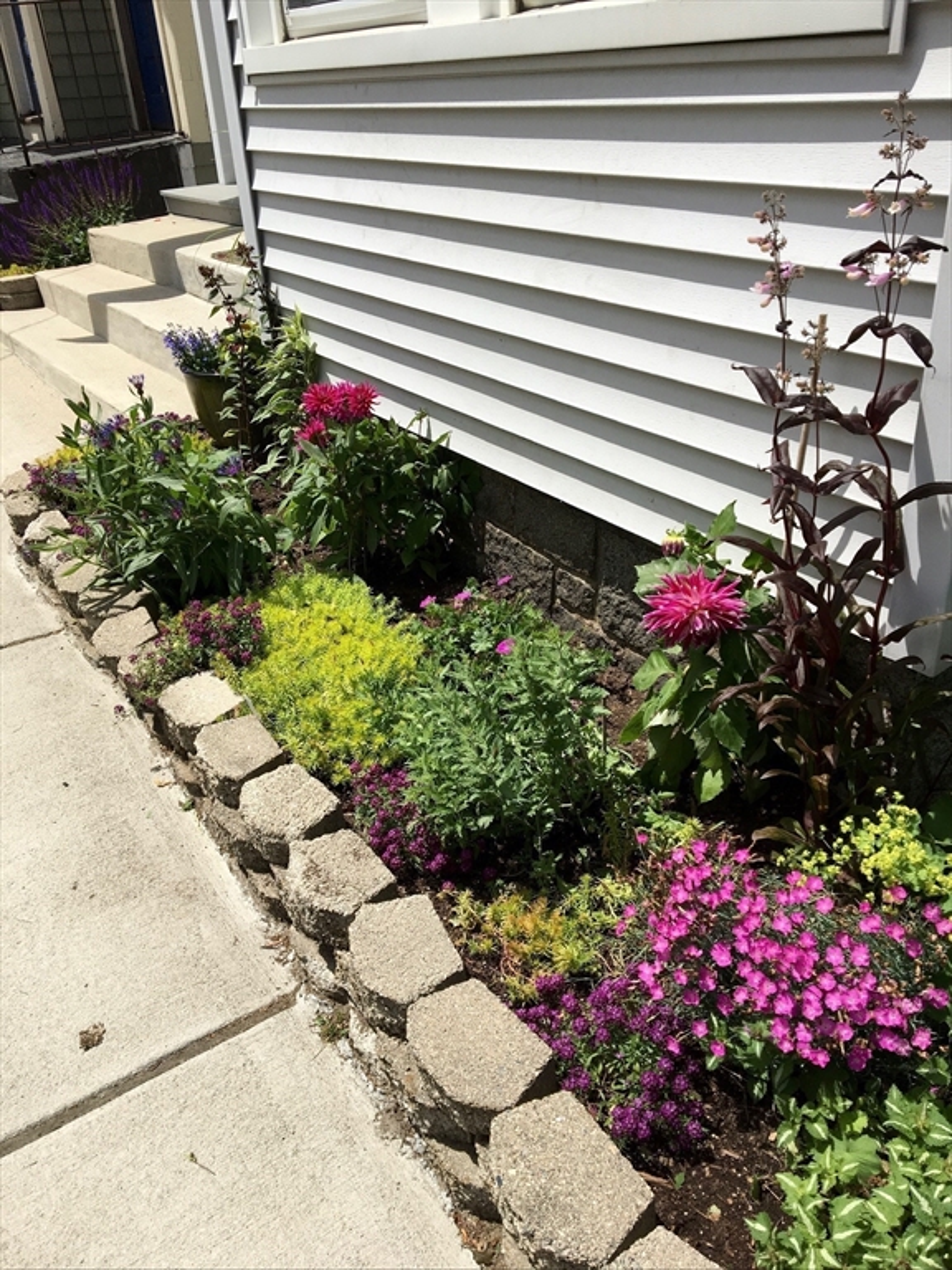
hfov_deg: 48.2
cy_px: 635
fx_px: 1063
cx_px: 476
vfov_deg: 61.7
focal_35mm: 29
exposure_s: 1/2481
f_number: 2.2
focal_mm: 4.15
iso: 25
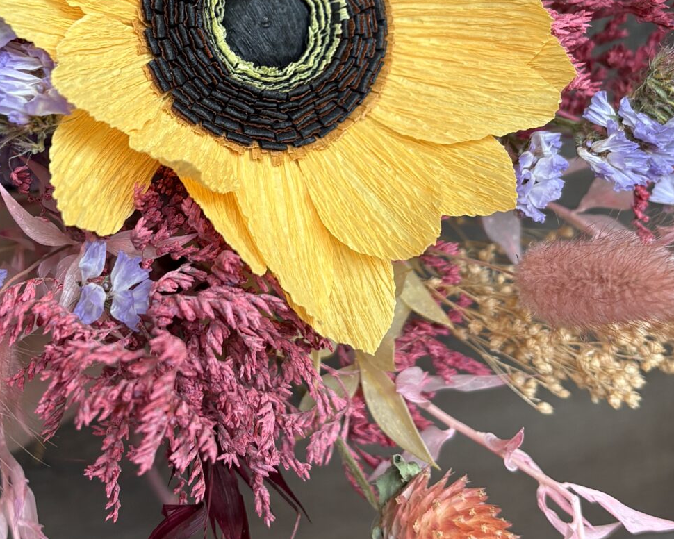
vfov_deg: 22.4
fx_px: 1337
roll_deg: +2.5
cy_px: 91
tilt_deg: -17.1
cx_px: 268
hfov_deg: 28.2
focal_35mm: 67
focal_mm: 5.96
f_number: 1.6
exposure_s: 1/121
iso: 80
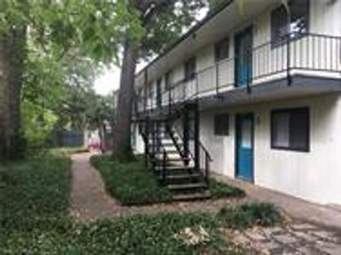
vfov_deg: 48.2
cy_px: 128
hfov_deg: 61.7
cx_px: 170
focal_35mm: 29
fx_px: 286
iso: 25
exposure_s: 1/139
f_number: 2.2
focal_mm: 4.15
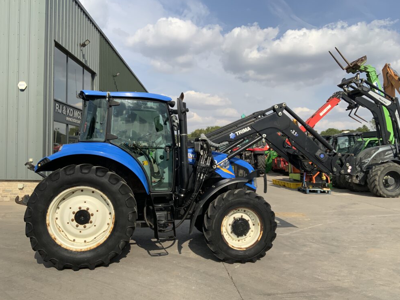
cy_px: 154
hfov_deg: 60.0
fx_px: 347
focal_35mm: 30
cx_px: 205
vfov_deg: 46.8
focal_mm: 3
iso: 16
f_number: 1.8
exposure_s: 1/2227
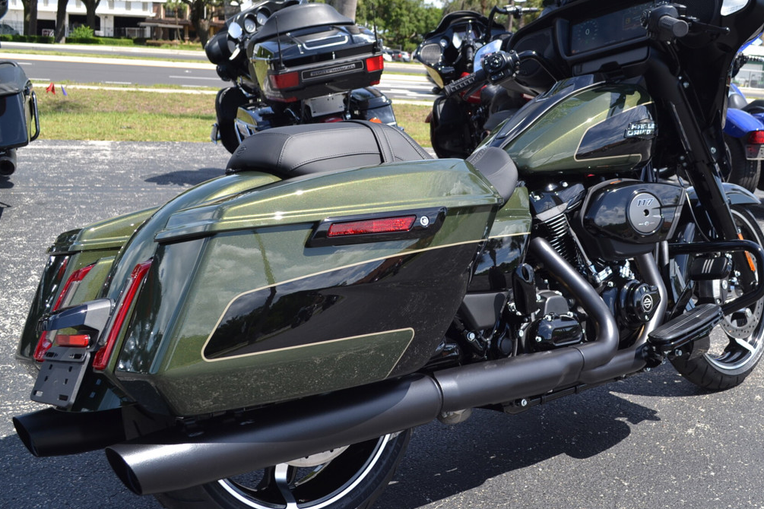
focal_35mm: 43
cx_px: 452
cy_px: 244
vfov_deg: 31.2
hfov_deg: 45.2
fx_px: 912
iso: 100
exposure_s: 1/200
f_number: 7.1
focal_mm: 24
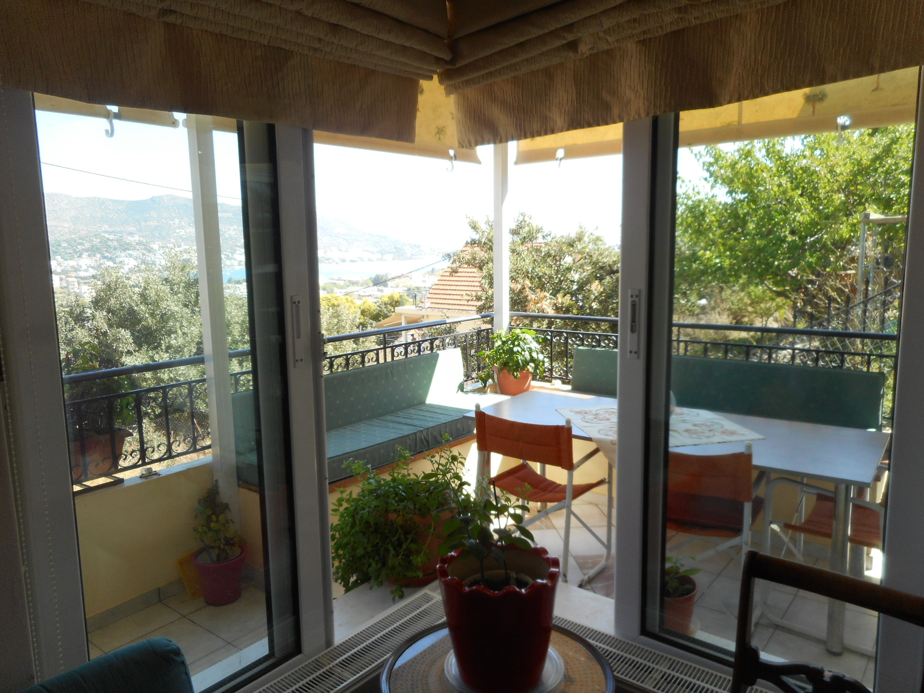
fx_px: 667
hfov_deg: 69.4
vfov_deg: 54.9
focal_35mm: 25
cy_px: 346
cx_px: 462
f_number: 3.7
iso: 80
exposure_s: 1/160
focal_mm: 4.5
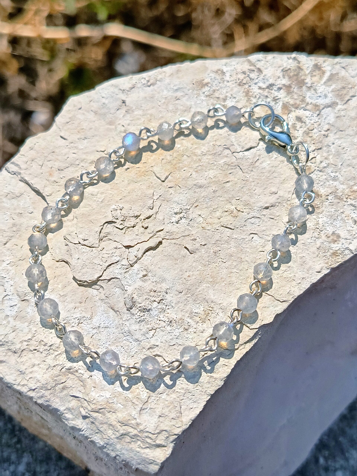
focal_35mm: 48
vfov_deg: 39.7
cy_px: 238
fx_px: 660
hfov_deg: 30.3
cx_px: 178
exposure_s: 1/898
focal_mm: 5.24
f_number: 1.7
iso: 50
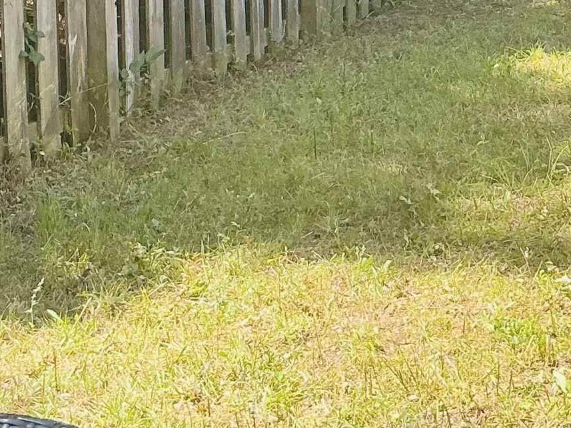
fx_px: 1715
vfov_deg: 14.0
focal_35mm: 104
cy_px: -24
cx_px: 434
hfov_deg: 18.8
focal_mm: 3
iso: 25
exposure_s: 1/375
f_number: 1.8
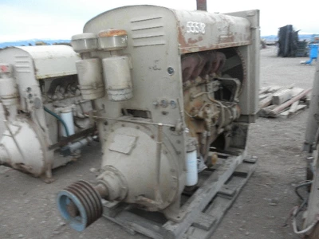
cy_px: 120
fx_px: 258
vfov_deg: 49.7
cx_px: 160
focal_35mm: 28
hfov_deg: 63.4
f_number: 3
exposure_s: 1/30
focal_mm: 5
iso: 200
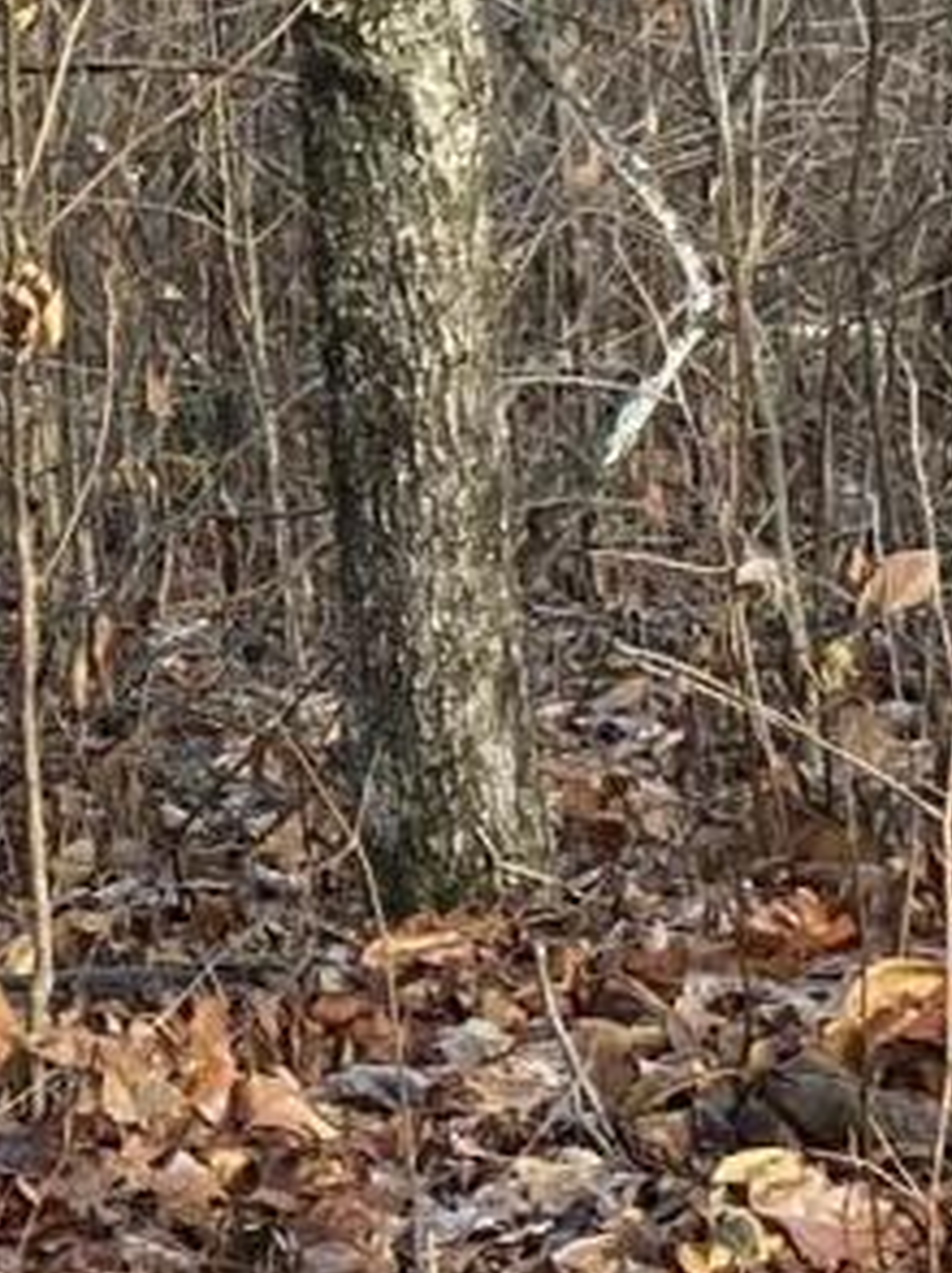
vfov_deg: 11.0
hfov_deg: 8.2
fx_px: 6500
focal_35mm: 177
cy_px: -195
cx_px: -381
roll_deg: +4.2
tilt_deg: -22.6
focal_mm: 4.25
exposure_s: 1/382
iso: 32
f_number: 1.8
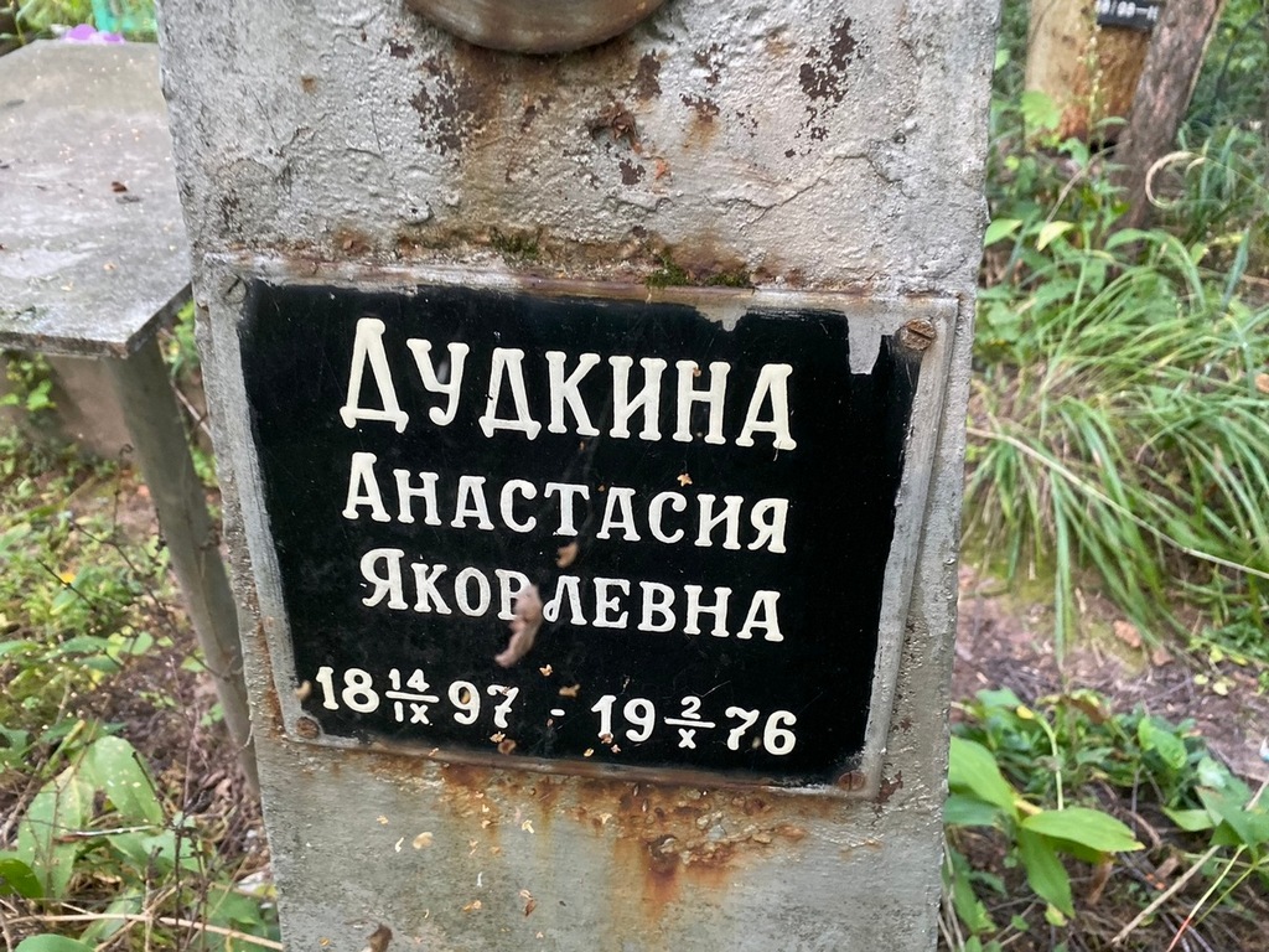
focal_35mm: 26
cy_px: 476
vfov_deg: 53.1
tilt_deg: -34.4
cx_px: 634
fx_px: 953
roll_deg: -2.2
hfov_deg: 67.3
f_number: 1.8
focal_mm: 4.25
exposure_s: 1/60
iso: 250
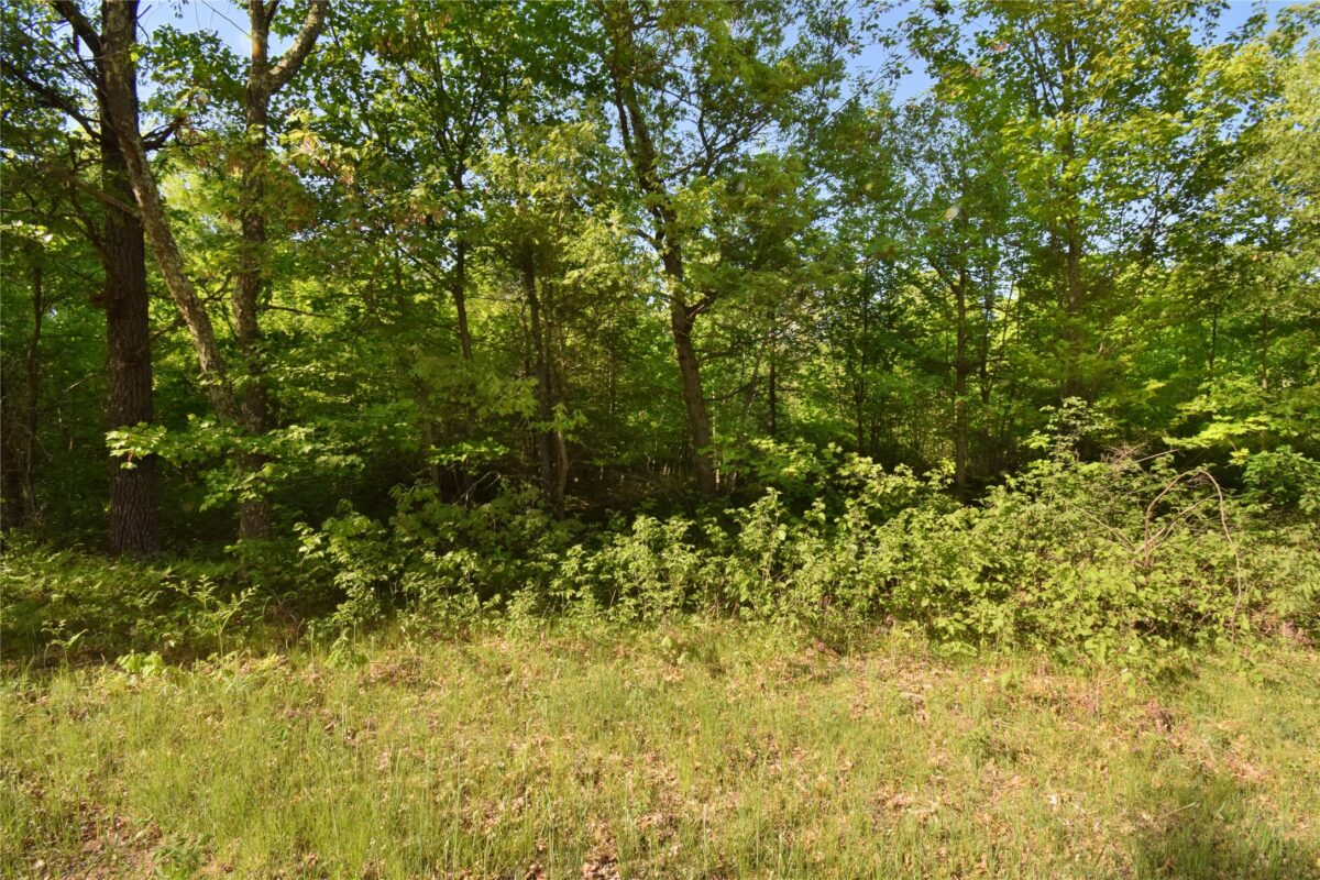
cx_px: 660
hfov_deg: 100.4
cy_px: 440
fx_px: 550
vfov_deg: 77.3
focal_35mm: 15
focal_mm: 10
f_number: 14
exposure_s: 1/200
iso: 320
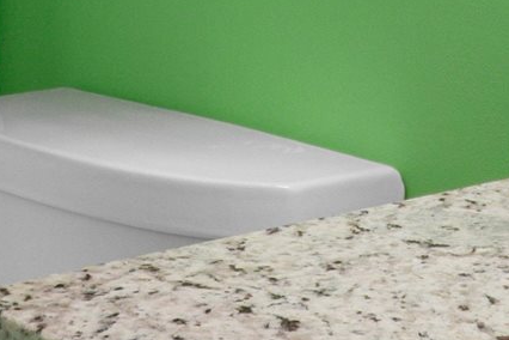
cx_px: 196
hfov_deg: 15.0
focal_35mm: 137
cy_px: -320
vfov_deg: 9.4
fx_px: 1937
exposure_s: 1/15
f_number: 4.8
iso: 100
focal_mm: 13
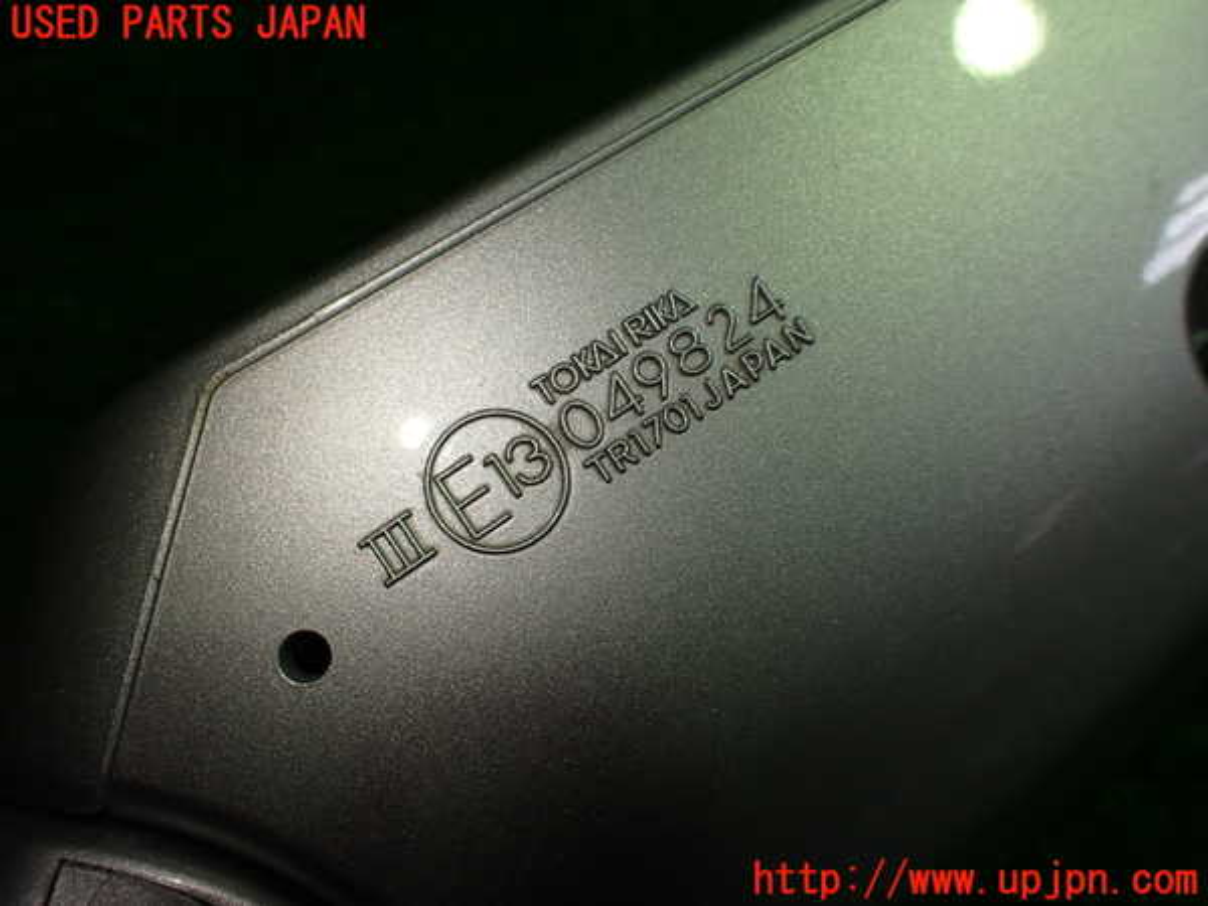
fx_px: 1047
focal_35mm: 30
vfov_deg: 46.8
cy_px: 453
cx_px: 604
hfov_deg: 60.0
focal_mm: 5.4
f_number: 3.2
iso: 100
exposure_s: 1/125
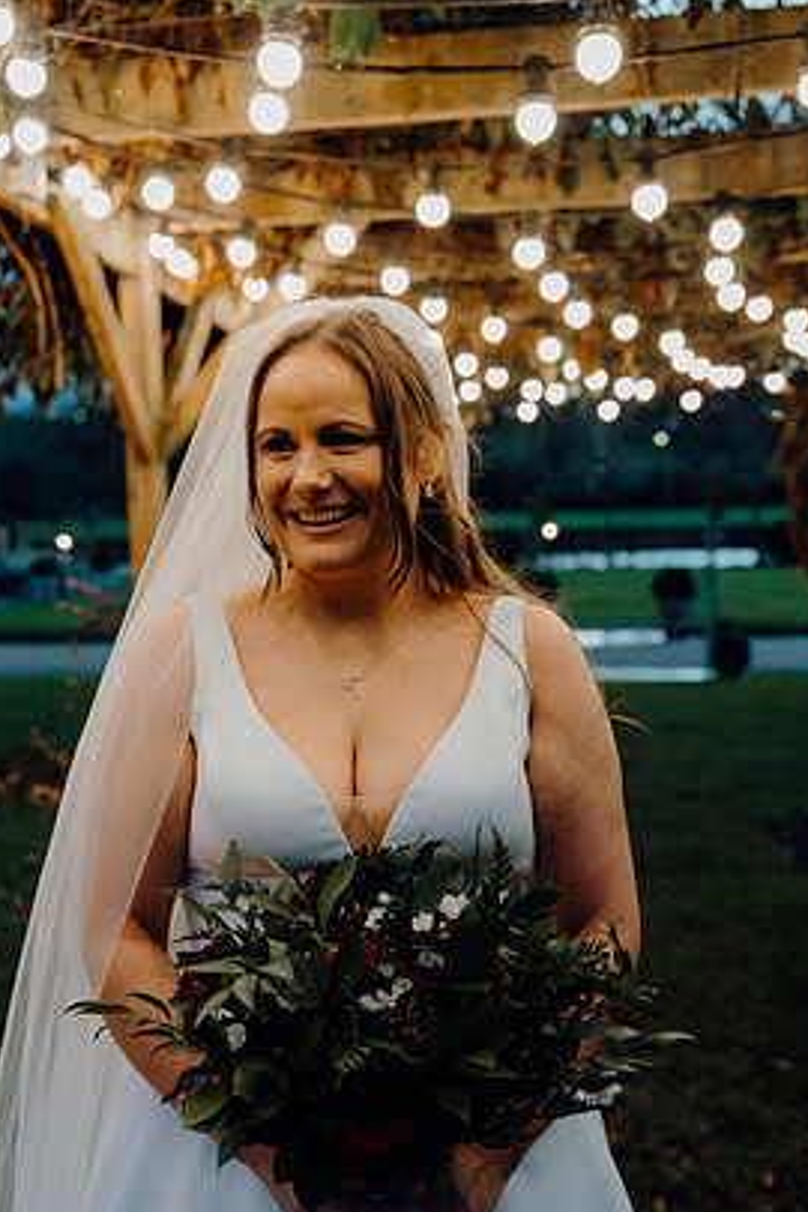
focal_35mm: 40
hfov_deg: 33.4
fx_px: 1347
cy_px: 667
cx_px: 383
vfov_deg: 48.4
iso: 3200
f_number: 3.5
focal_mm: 36
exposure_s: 1/160
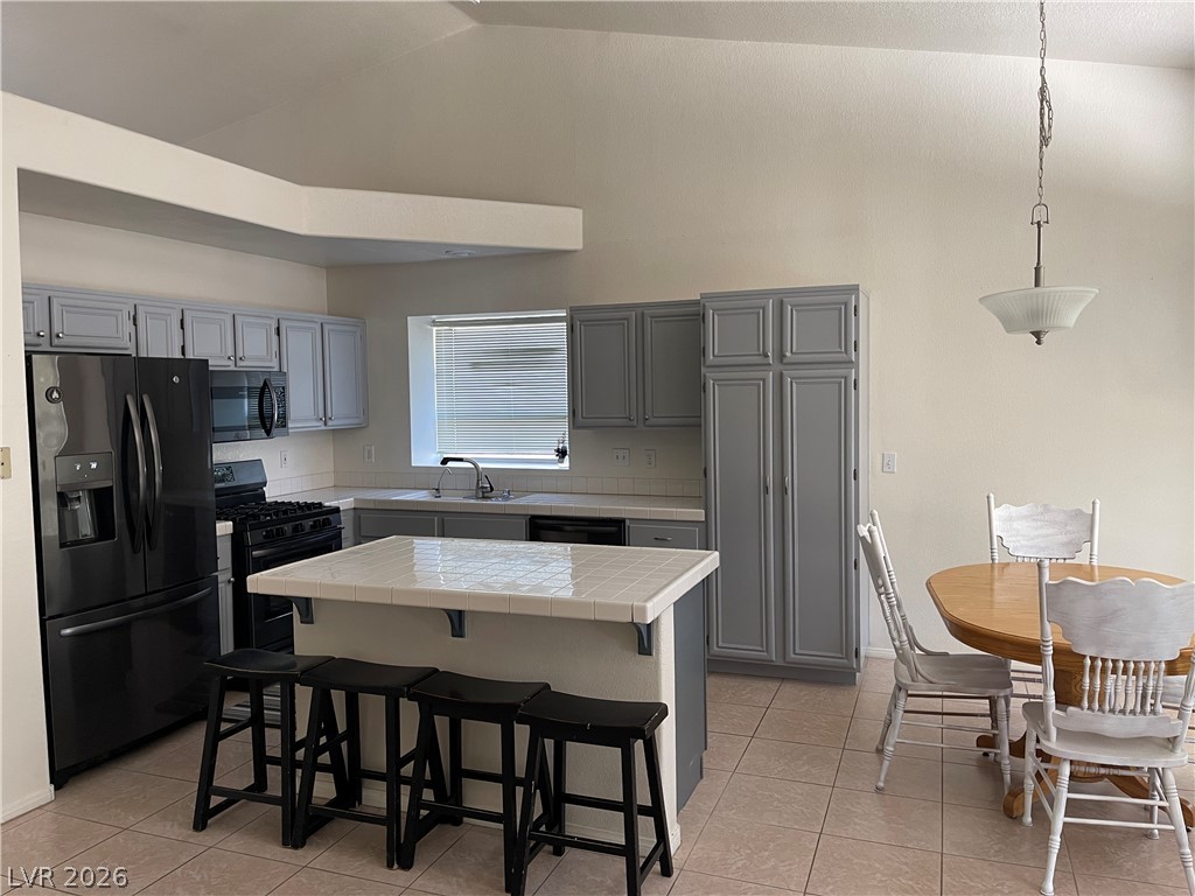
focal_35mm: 26
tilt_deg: -3.0
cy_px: 448
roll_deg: +0.9
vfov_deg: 53.1
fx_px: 898
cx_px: 598
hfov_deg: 67.3
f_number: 1.6
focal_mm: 5.1
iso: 125
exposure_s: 1/94
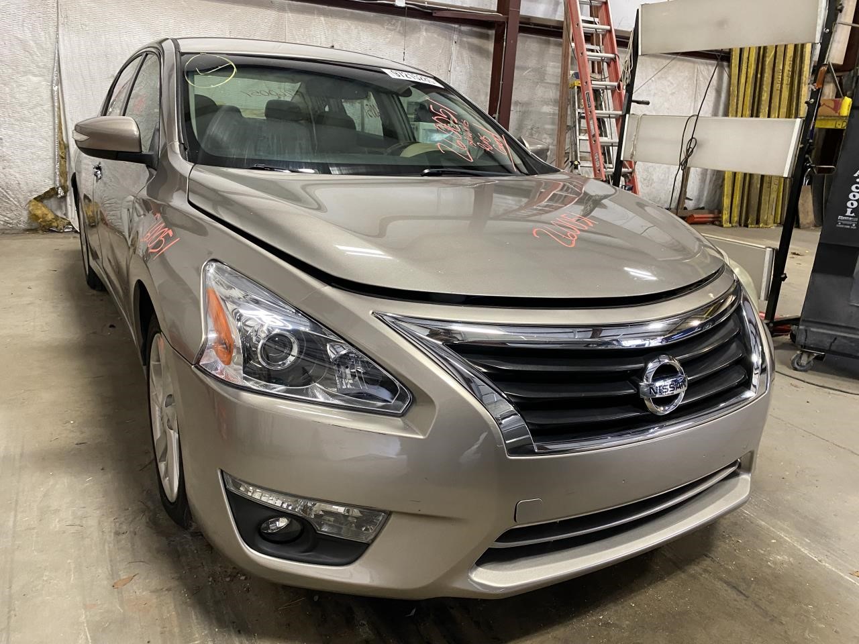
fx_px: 645
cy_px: 322
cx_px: 430
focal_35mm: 26
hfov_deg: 67.3
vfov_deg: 53.1
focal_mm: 4.25
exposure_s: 1/60
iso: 250
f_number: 1.8
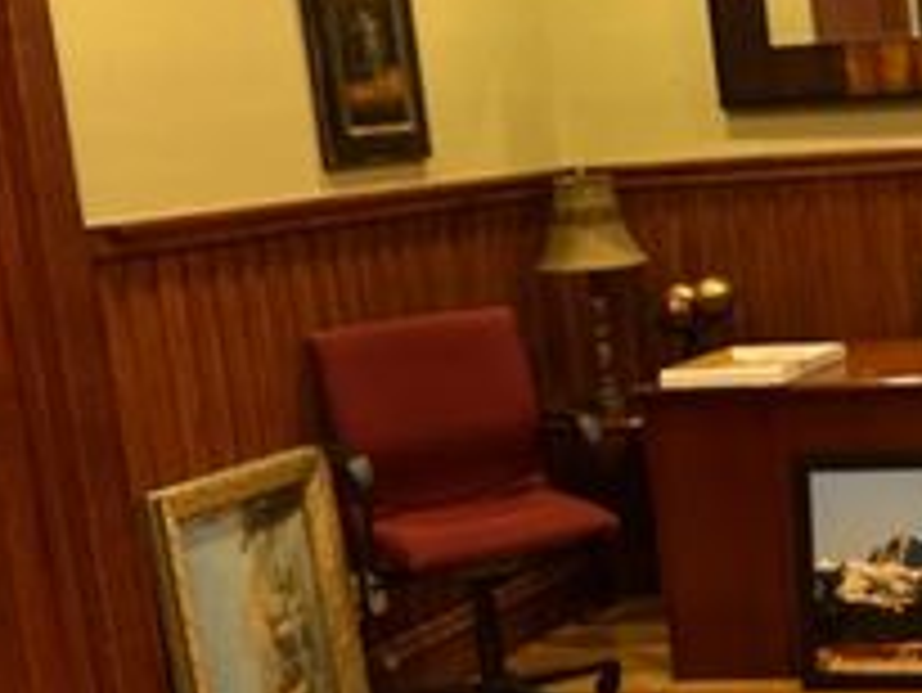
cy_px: 410
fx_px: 1999
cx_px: 1093
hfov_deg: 23.8
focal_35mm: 75
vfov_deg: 19.6
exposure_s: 1/60
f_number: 1.78
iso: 250
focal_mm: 6.86
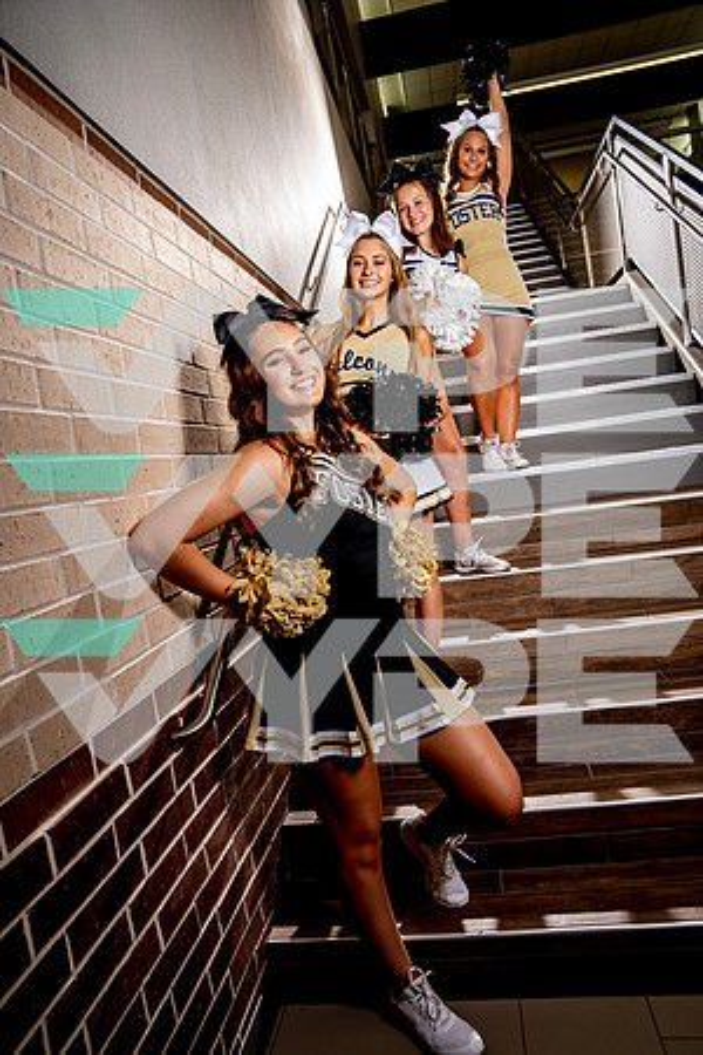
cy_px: 528
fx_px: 762
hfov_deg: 49.6
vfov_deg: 69.4
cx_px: 352
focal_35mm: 26
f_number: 6.3
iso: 200
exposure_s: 1/200
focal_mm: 26
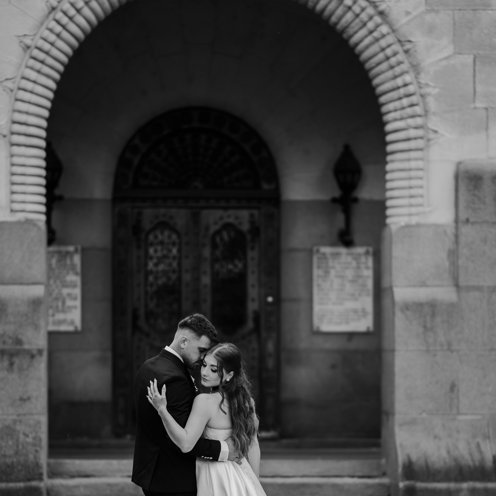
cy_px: 334
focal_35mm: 109
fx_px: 1767
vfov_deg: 15.9
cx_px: 248
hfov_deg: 16.0
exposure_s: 1/800
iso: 100
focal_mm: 85
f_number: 1.8
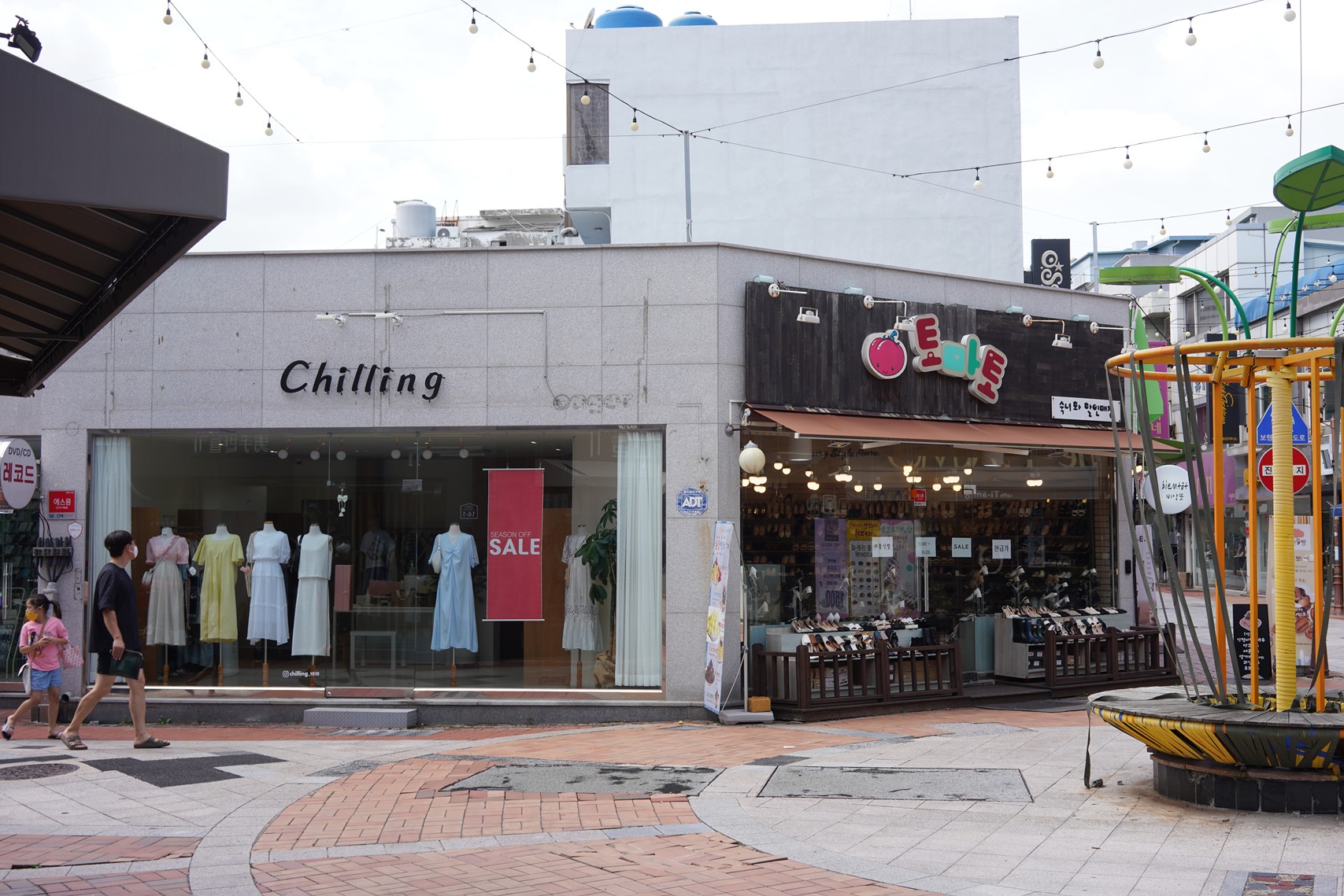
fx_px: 1531
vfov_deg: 32.6
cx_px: 704
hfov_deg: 47.4
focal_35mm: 41
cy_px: 407
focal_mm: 35
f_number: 8
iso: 100
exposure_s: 1/125
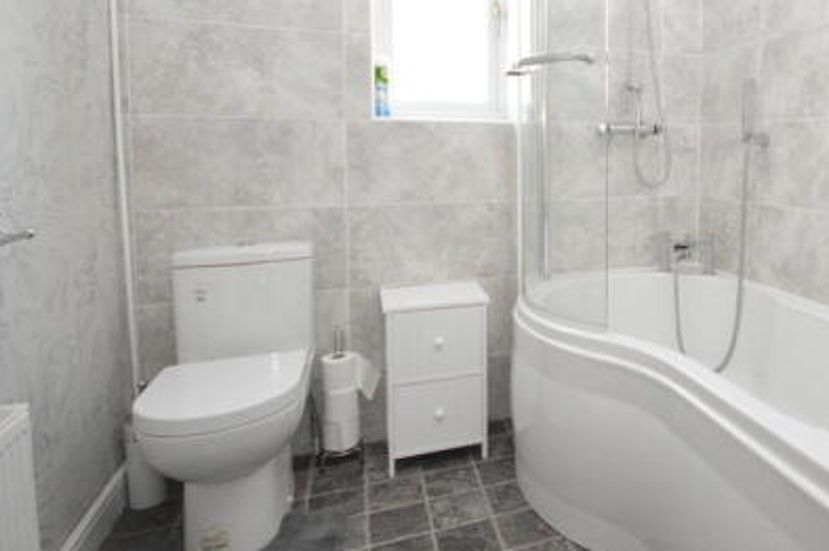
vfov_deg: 50.3
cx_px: 635
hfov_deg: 66.4
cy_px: 183
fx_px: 575
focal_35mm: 25
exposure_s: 1/60
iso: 3200
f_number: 4
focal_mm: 10
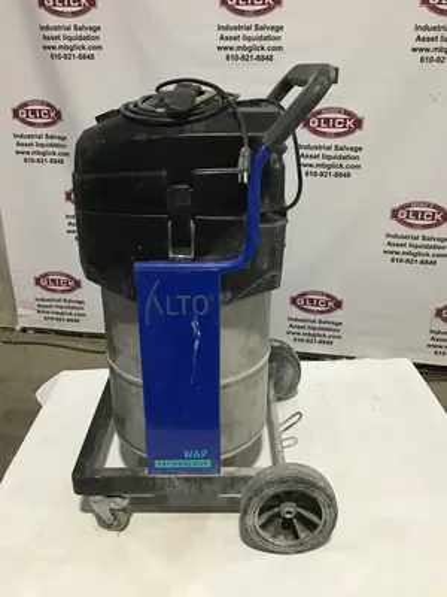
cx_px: 224
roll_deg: -2.0
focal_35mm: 31
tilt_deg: -24.0
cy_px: 298
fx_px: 534
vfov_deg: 58.4
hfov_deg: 45.4
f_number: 2.4
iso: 160
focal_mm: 3.3
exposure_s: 1/30
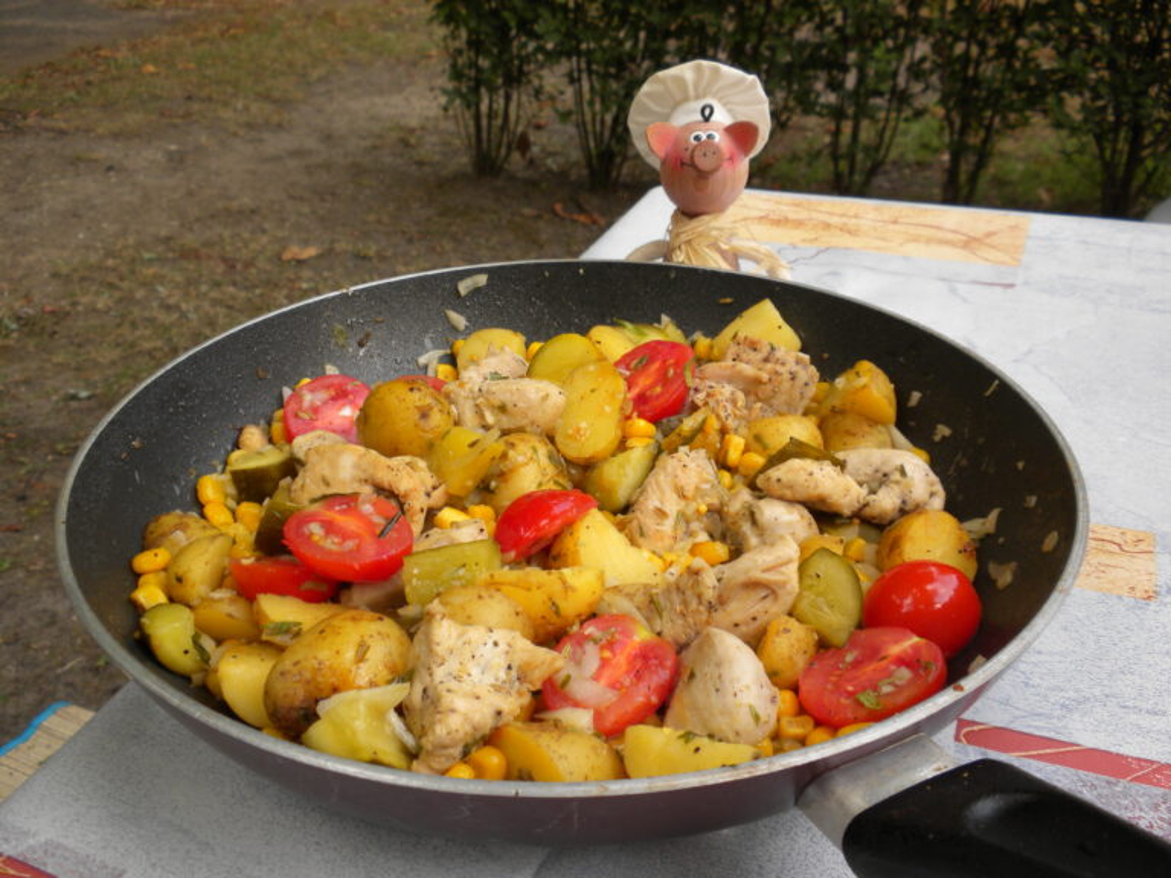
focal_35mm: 37
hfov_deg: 50.1
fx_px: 1252
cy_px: 439
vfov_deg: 38.7
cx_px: 586
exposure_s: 1/56.6
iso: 64
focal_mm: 6.6
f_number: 3.5
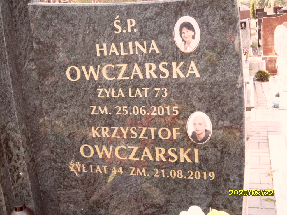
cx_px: 144
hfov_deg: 46.8
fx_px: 332
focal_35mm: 40
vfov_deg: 36.0
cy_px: 108
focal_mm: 6.5
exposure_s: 1/60
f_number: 3.6
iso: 100
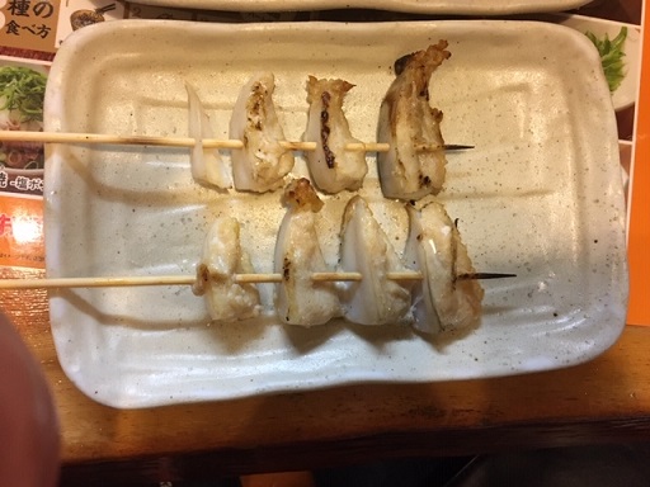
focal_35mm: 29
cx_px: 325
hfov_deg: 61.7
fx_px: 545
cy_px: 244
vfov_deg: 48.2
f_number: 2.2
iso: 160
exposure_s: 1/30
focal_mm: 4.15
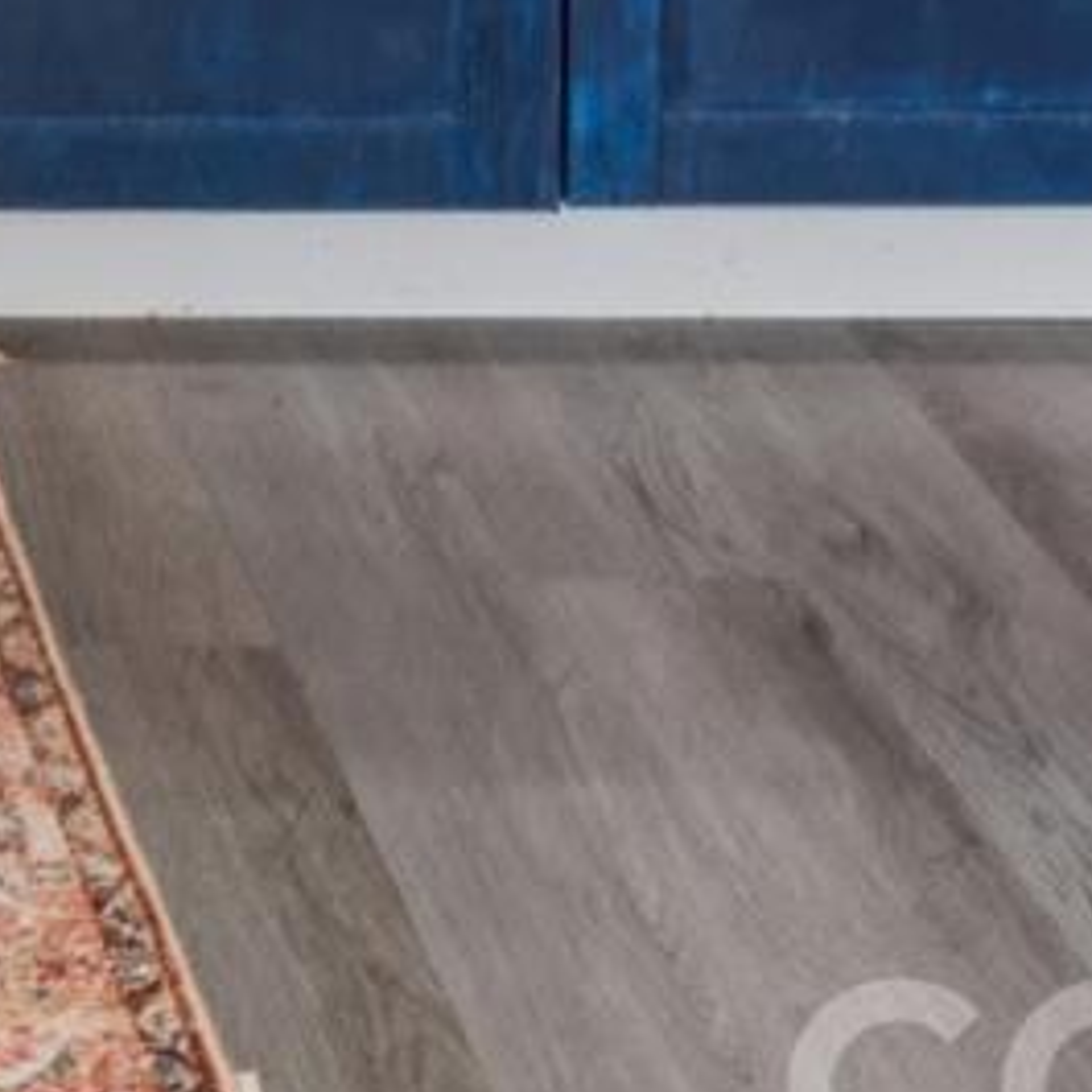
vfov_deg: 12.9
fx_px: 3841
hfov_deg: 14.1
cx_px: -952
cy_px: -1411
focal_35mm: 108
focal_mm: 16.4
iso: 100
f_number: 13
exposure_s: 4
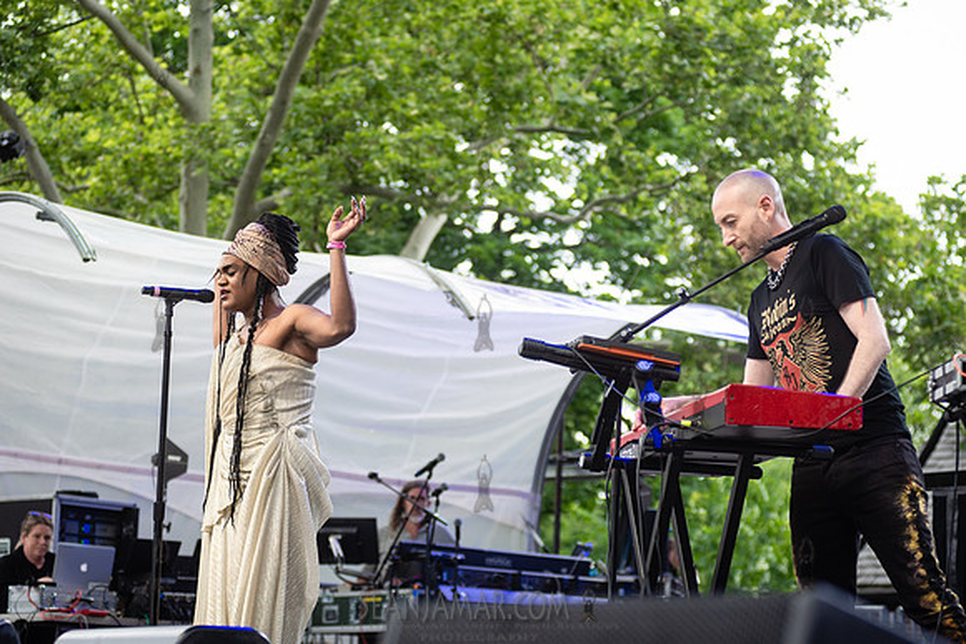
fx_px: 2545
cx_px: 465
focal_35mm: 95
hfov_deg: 21.5
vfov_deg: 14.4
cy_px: 309
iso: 500
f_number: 3.5
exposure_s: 1/400
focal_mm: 80
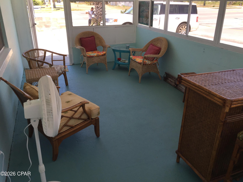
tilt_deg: -22.4
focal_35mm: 29
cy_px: 91
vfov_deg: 48.2
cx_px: 122
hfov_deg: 61.7
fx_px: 204
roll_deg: -0.7
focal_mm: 4.15
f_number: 2.2
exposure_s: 1/350
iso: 32
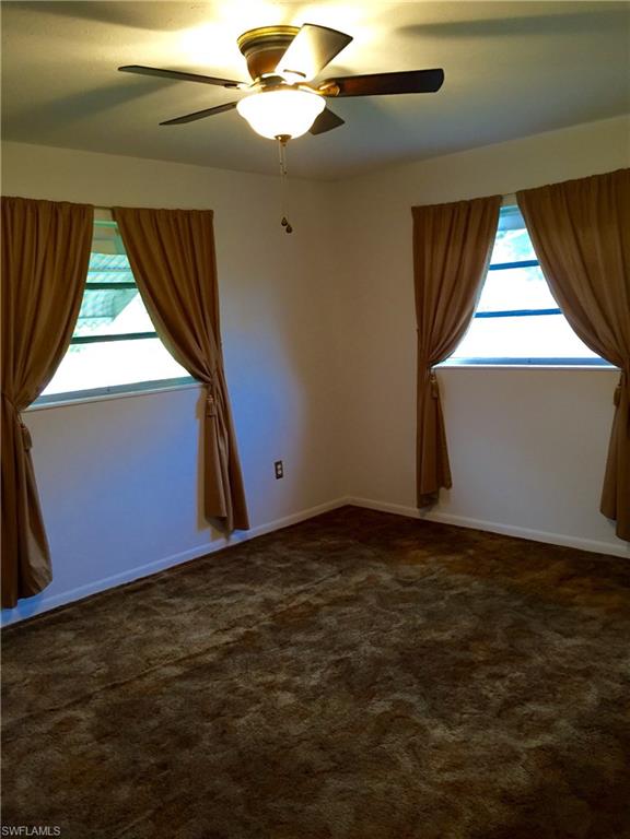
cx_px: 315
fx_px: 704
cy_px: 420
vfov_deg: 61.7
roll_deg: +4.0
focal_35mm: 29
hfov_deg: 48.2
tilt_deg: -8.7
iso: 125
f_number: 2.2
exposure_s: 1/30
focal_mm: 4.15
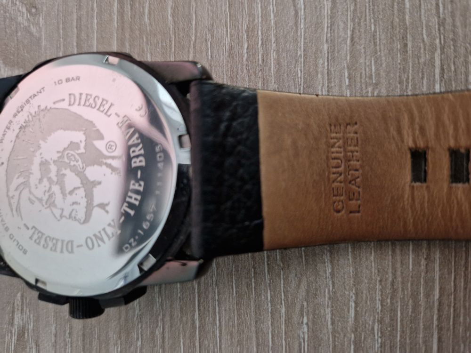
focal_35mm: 23
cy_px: 176
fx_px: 313
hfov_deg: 73.9
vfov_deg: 58.9
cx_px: 236
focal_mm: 5.4
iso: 1250
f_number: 1.8
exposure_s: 1/25
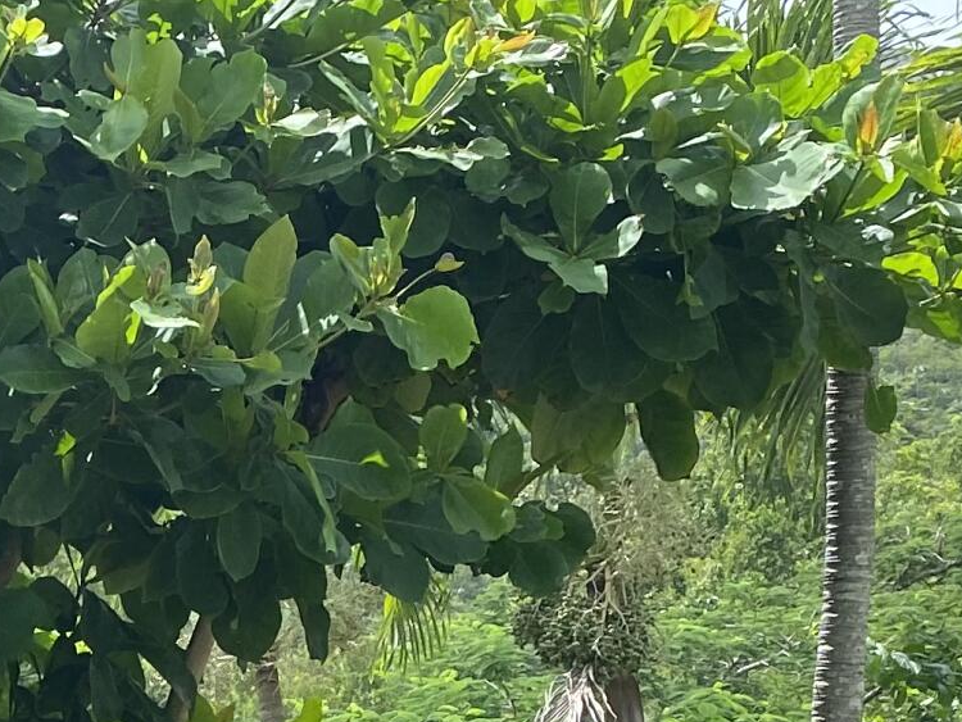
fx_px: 2891
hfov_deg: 17.5
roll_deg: -4.1
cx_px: -367
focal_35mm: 104
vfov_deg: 12.8
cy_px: 1359
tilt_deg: -12.5
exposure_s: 1/919
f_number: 1.8
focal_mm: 4.25
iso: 32
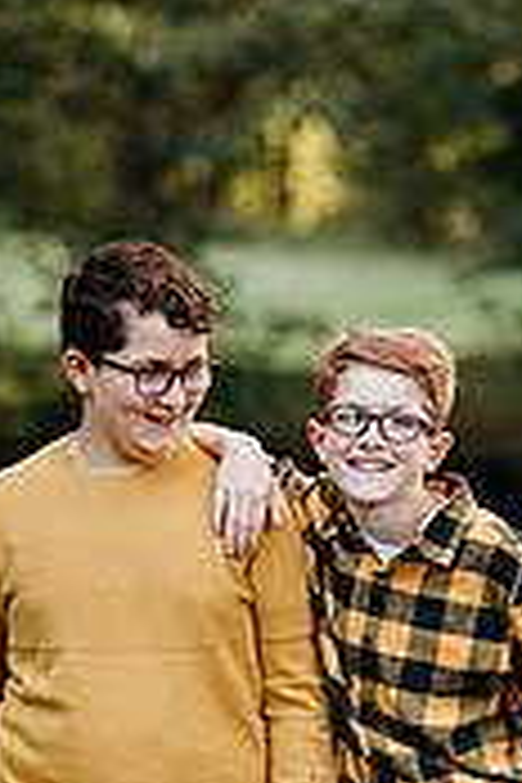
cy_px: 536
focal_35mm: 220
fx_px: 4785
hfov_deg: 6.2
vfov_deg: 9.3
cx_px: 189
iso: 125
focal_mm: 85
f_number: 2.2
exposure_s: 1/200
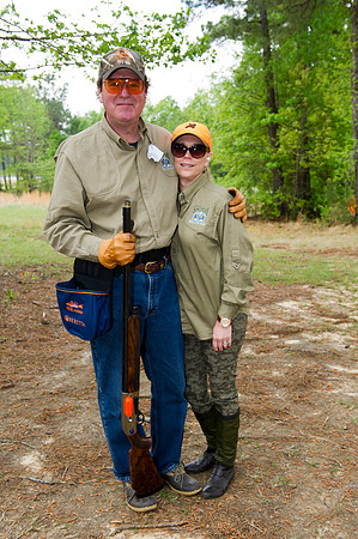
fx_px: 538
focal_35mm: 36
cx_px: 179
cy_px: 270
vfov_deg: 53.2
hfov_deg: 36.8
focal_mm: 36
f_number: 5.6
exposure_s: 1/250
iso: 400
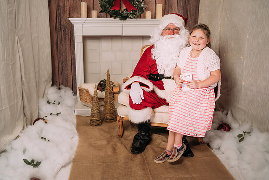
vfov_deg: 36.6
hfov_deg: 52.7
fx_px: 271
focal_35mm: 36
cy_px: 89
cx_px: 136
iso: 100
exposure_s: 1/100
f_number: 5.6
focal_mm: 35
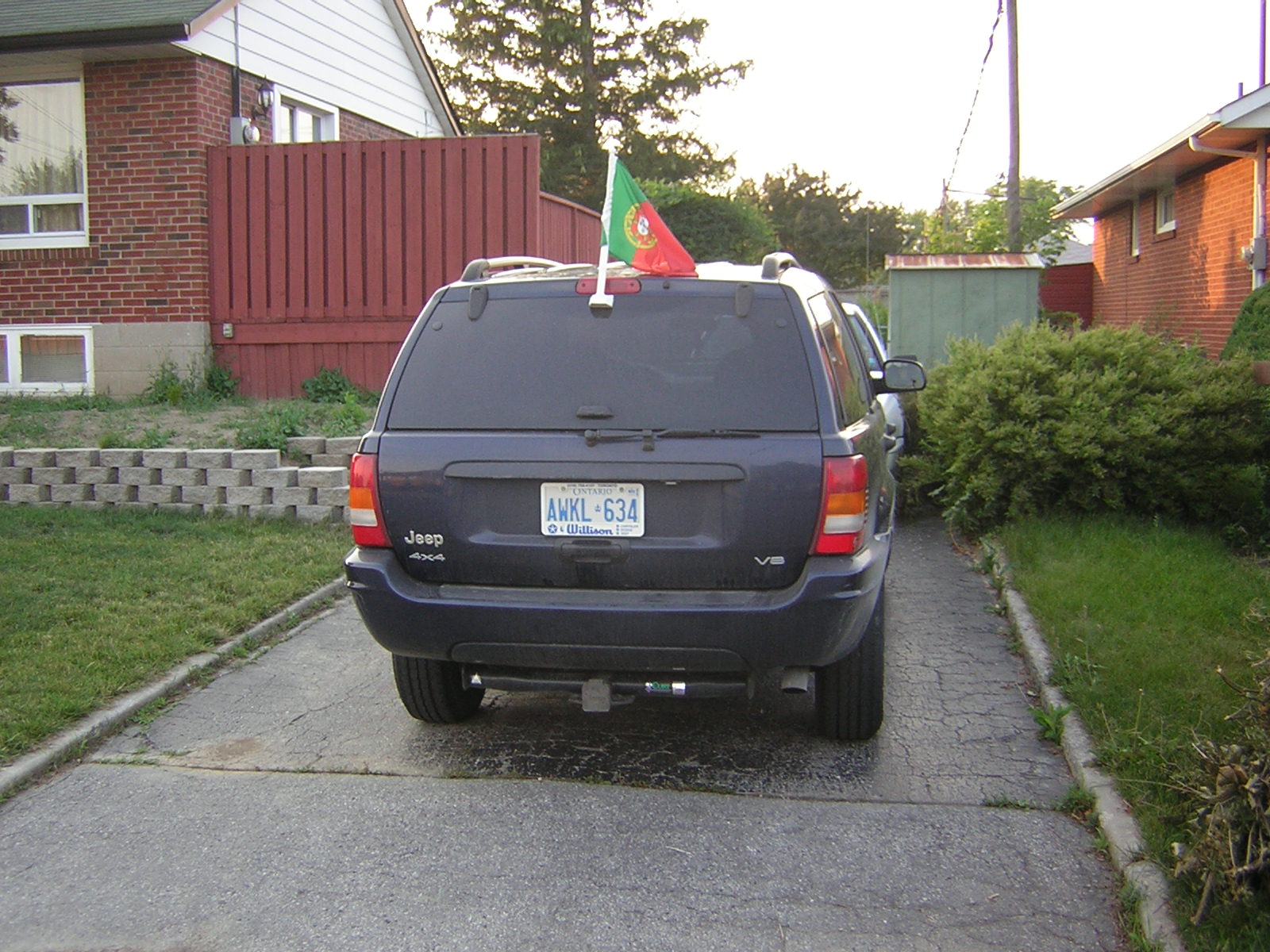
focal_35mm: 40
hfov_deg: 46.8
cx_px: 635
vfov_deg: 36.0
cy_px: 476
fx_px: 1468
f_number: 2.7
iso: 50
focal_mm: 5.2
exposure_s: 1/72.2
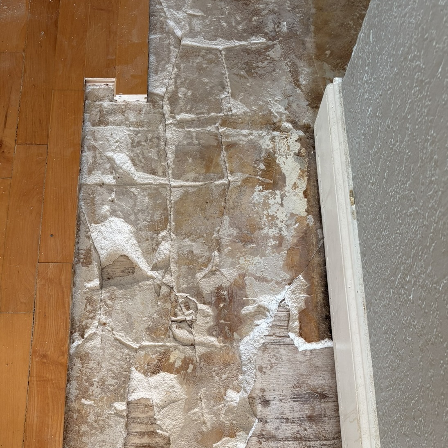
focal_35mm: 43
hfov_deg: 38.9
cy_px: 316
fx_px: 630
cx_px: 170
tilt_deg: -70.0
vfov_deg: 38.5
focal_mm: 5.96
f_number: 1.6
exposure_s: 1/110
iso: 125
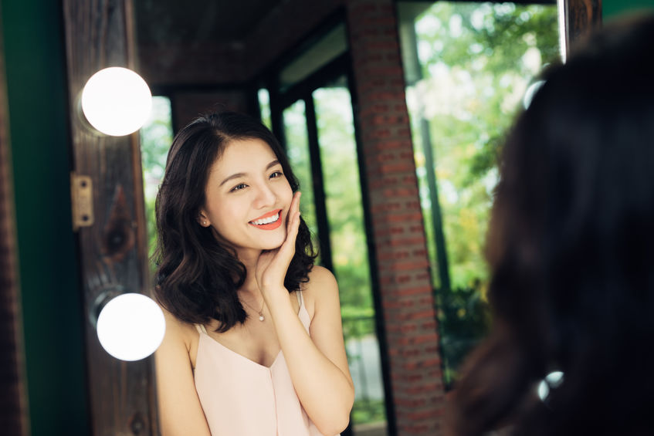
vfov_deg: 27.0
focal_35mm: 50
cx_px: 327
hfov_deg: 39.6
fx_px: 908
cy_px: 218
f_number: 2.8
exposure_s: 1/125
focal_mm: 50
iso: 200
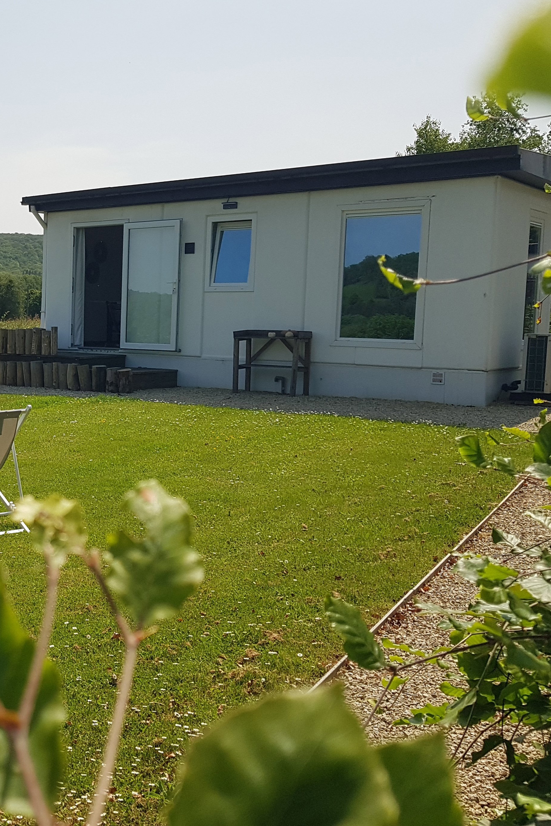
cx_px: -13
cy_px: 409
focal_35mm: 37
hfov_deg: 32.7
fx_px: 850
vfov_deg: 51.9
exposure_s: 1/2960
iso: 50
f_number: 1.7
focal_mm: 4.2
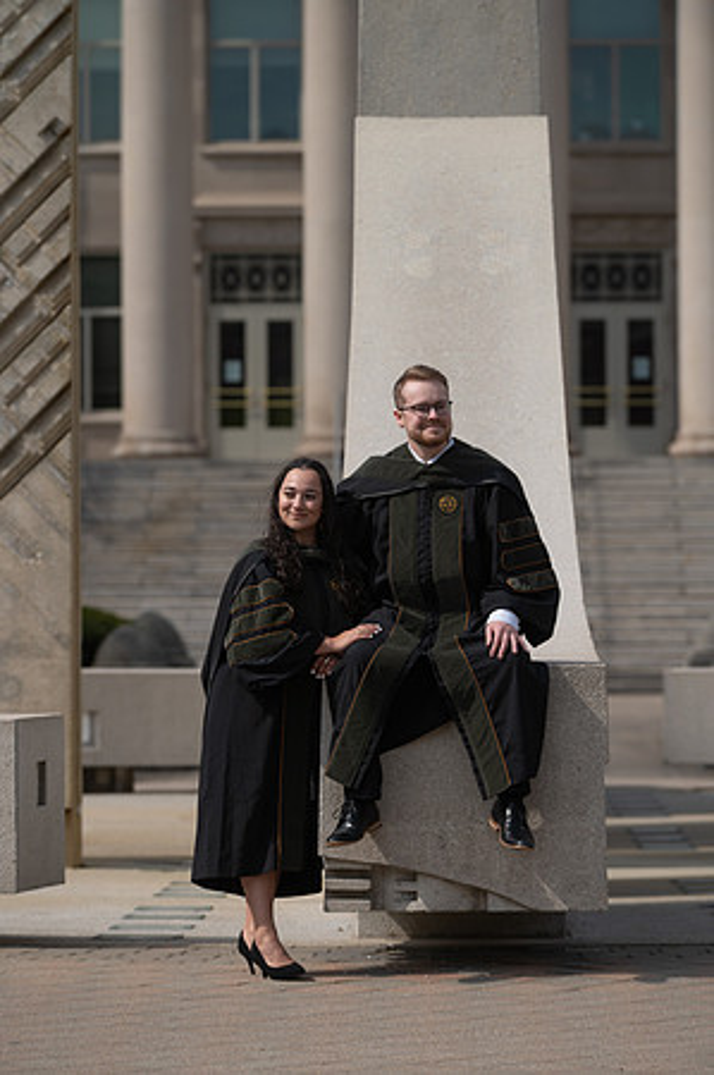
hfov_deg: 6.9
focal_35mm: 200
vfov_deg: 10.3
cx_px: 357
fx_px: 5963
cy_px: 538
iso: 125
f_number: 4.5
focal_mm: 200
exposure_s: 1/800
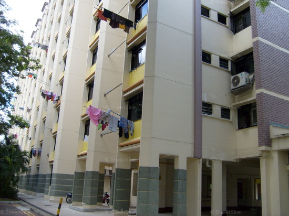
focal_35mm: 35
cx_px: 144
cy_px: 108
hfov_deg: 52.6
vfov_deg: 40.7
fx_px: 292
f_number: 2.8
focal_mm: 5.8
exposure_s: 1/250
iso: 80
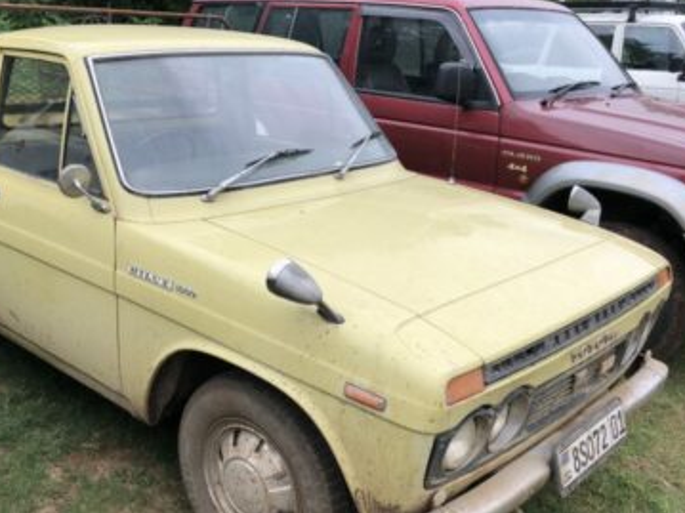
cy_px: 262
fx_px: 771
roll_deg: -2.0
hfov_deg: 47.3
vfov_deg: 36.8
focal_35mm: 39
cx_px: 242
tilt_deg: -15.1
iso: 20
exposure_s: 1/348
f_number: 1.8
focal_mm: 3.99
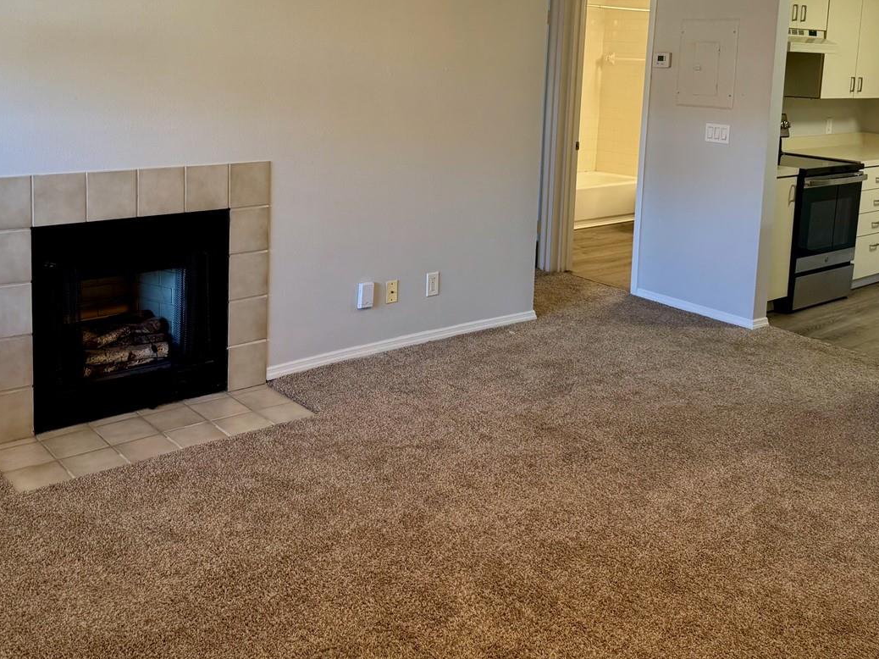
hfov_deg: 50.1
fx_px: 939
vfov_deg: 37.6
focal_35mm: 37
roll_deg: -1.9
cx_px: 415
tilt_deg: -7.5
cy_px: 154
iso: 200
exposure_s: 1/120
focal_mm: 6.76
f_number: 1.78
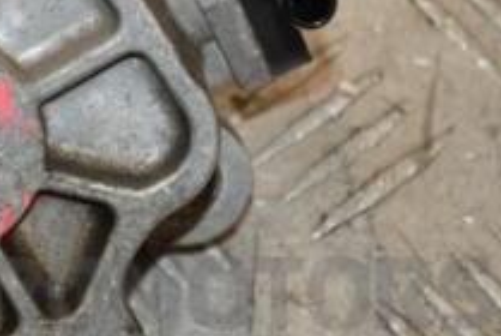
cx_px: -180
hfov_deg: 6.3
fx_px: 4493
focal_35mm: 322
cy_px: -26
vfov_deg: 4.3
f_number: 6.3
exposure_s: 1/200
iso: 800
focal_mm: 75
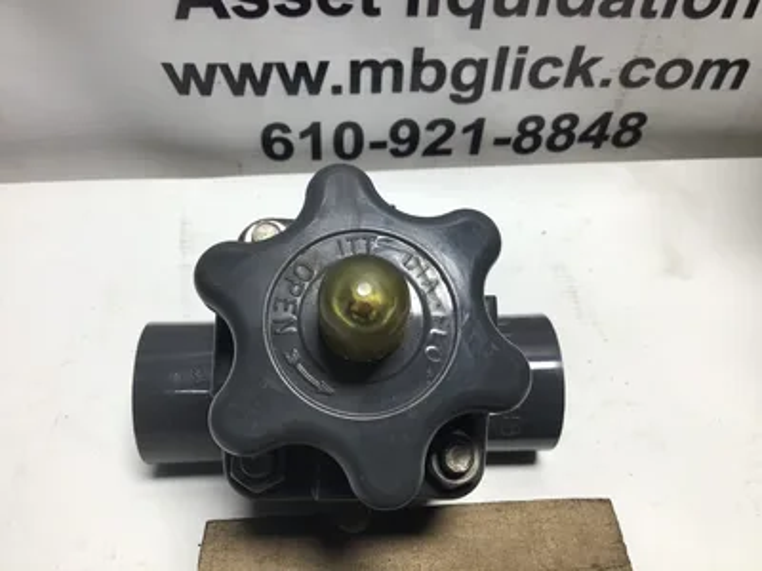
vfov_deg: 45.4
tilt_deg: -47.9
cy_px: 286
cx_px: 381
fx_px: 682
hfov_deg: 58.4
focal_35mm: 31
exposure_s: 1/120
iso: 32
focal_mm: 3.3
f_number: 2.4
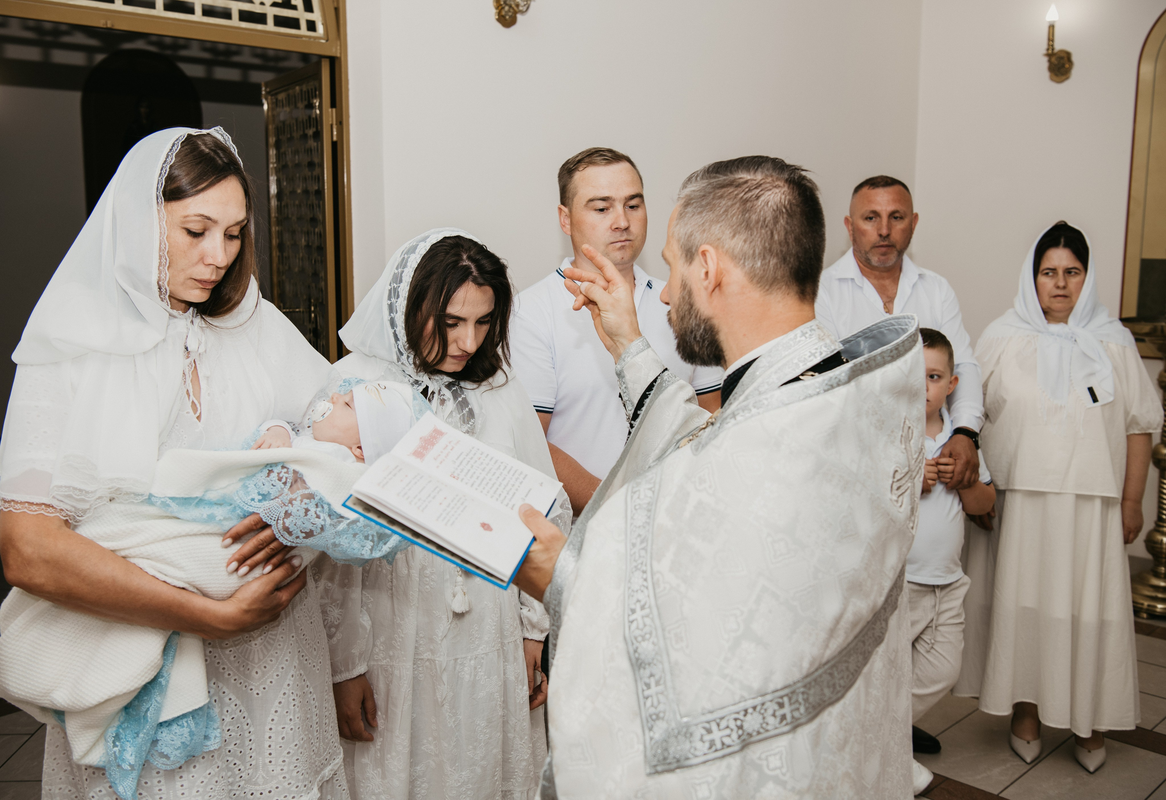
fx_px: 1205
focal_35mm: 37
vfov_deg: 36.7
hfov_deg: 51.6
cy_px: 395
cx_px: 559
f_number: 4.5
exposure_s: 1/160
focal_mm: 34
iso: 200
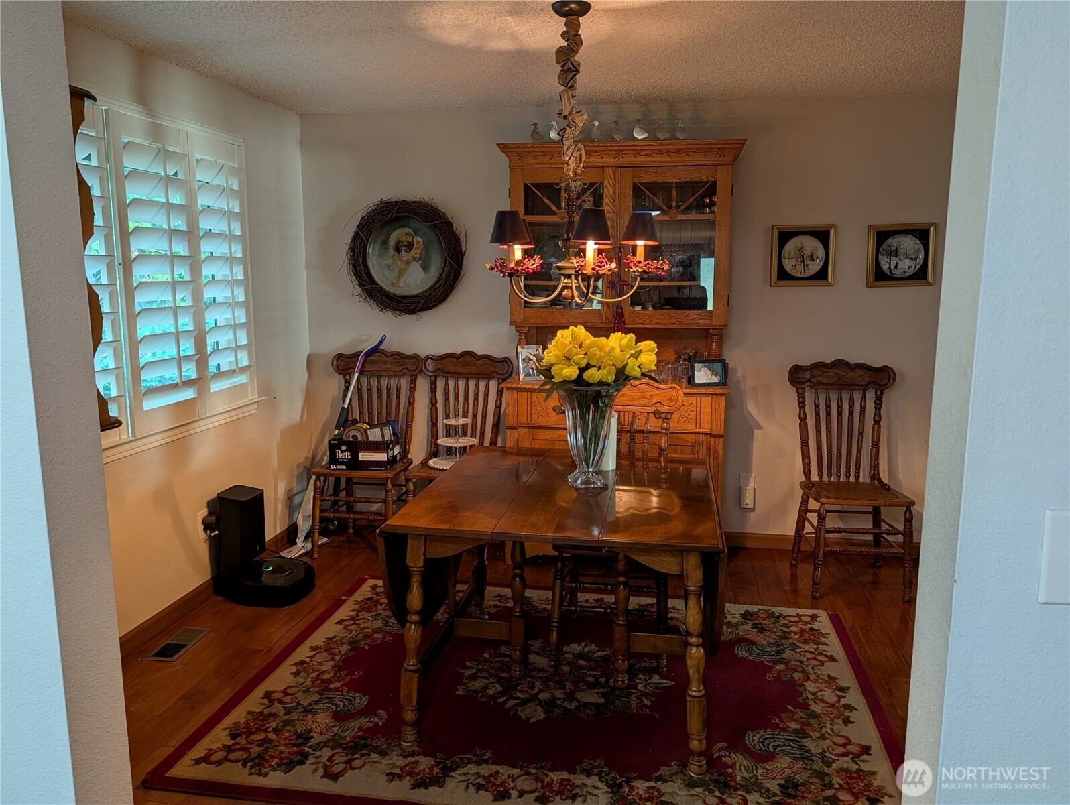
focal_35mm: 24
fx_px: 743
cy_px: 402
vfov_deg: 56.9
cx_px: 535
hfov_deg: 71.5
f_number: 1.68
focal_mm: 6.9
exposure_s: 1/20
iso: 39
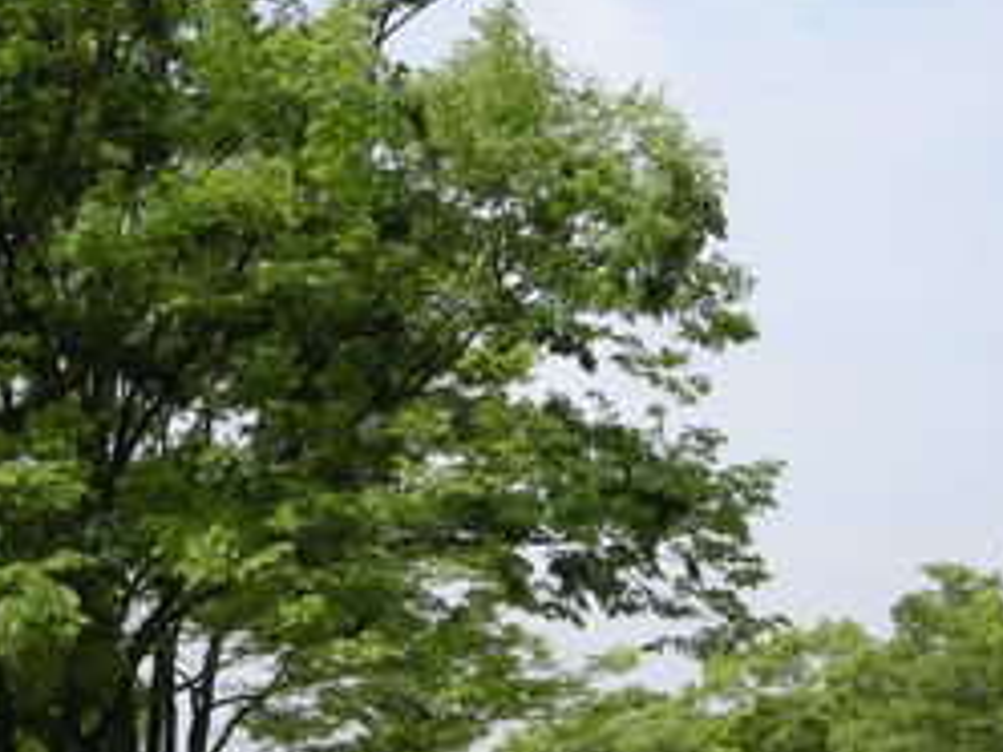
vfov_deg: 16.8
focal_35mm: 87
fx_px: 2521
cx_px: 388
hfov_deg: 22.5
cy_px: 627
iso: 64
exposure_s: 1/262
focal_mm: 7.5
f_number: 5.4
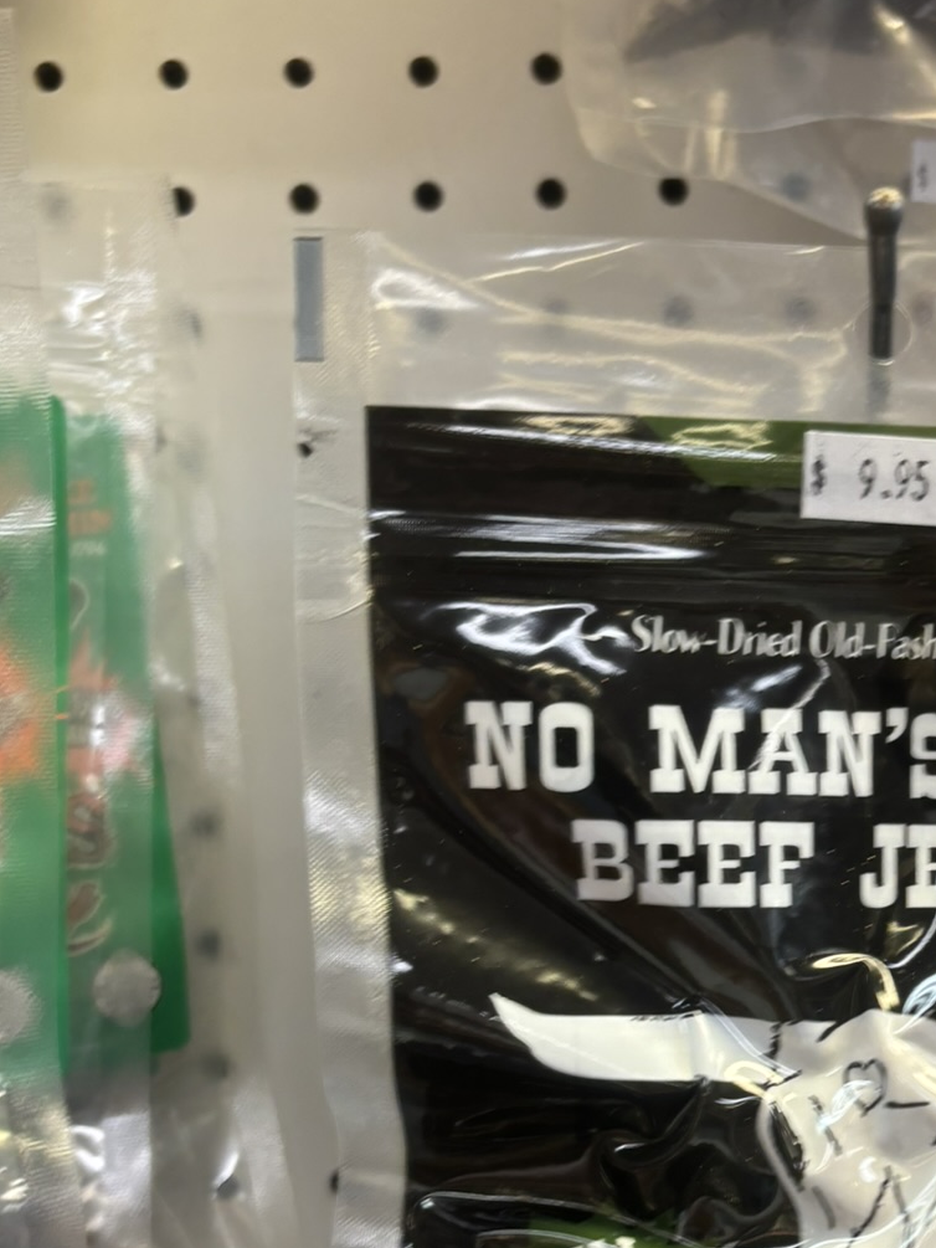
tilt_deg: -2.3
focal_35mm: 53
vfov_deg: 35.4
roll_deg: +0.5
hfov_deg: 26.3
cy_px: 938
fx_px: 1910
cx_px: 893
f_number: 1.6
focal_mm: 5.96
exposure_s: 1/60
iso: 100
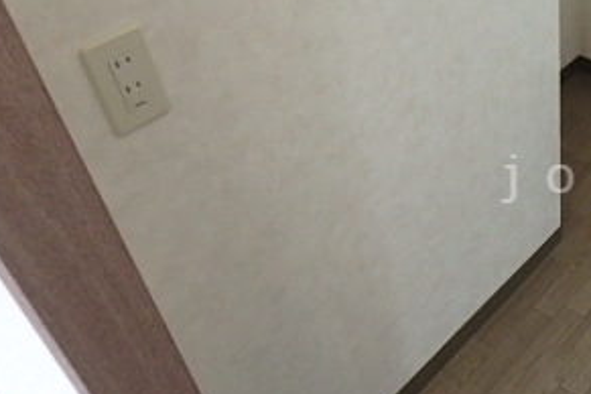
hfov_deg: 35.5
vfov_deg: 28.1
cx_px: 640
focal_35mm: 48
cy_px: 179
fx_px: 788
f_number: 3.5
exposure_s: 1/30
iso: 320
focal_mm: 3.7
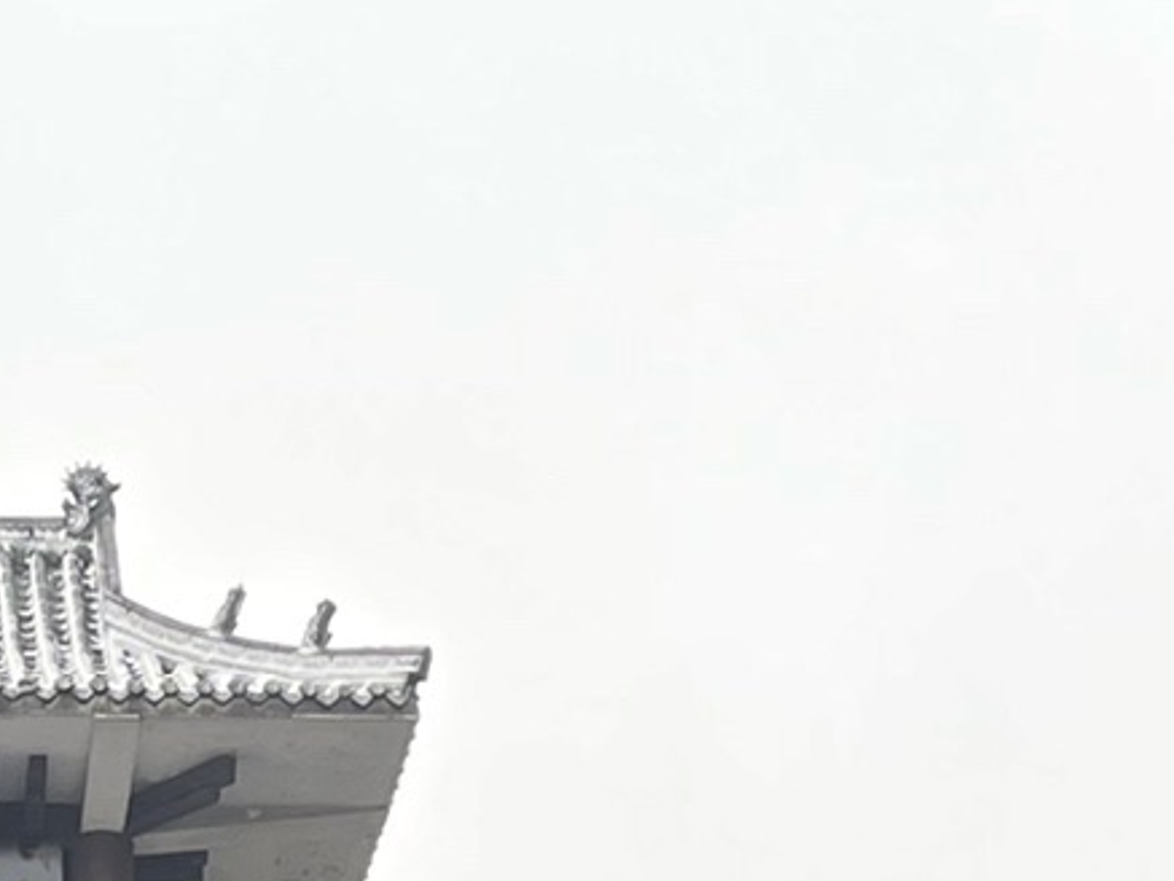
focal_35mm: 119
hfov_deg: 16.1
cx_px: -75
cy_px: 2006
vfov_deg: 10.9
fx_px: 4037
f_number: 1.6
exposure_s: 1/142
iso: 32
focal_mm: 4.2
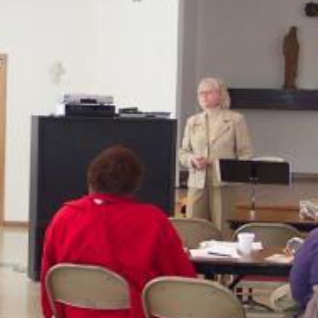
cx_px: 126
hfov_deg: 16.0
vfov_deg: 16.0
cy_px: 146
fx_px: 1133
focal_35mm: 109
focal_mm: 8
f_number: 2.8
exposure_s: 1/45
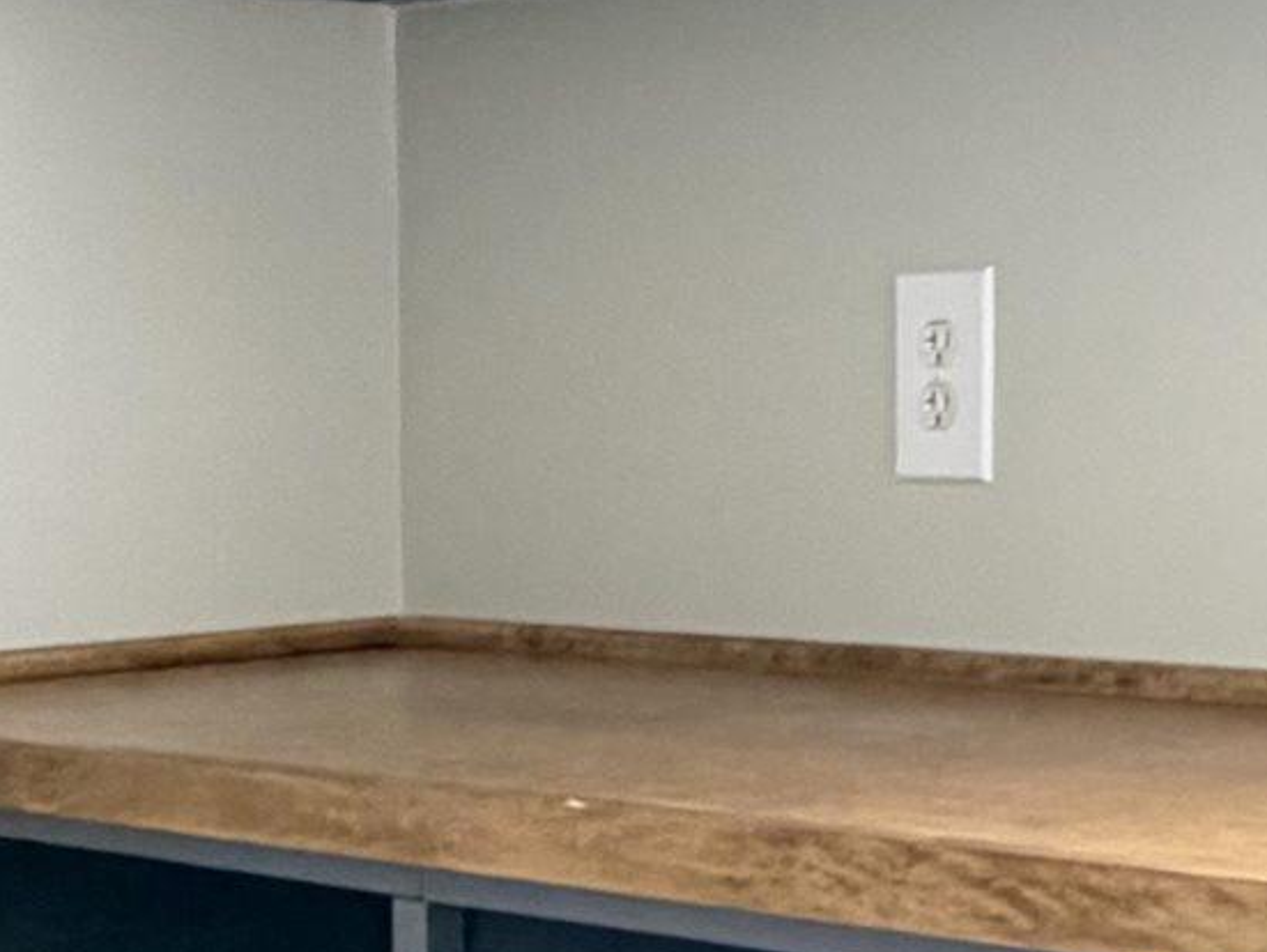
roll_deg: +1.4
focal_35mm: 78
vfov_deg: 18.9
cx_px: 2001
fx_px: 2857
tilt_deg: -0.3
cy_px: 356
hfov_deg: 20.6
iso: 320
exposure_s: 1/74
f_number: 2.2
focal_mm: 2.22
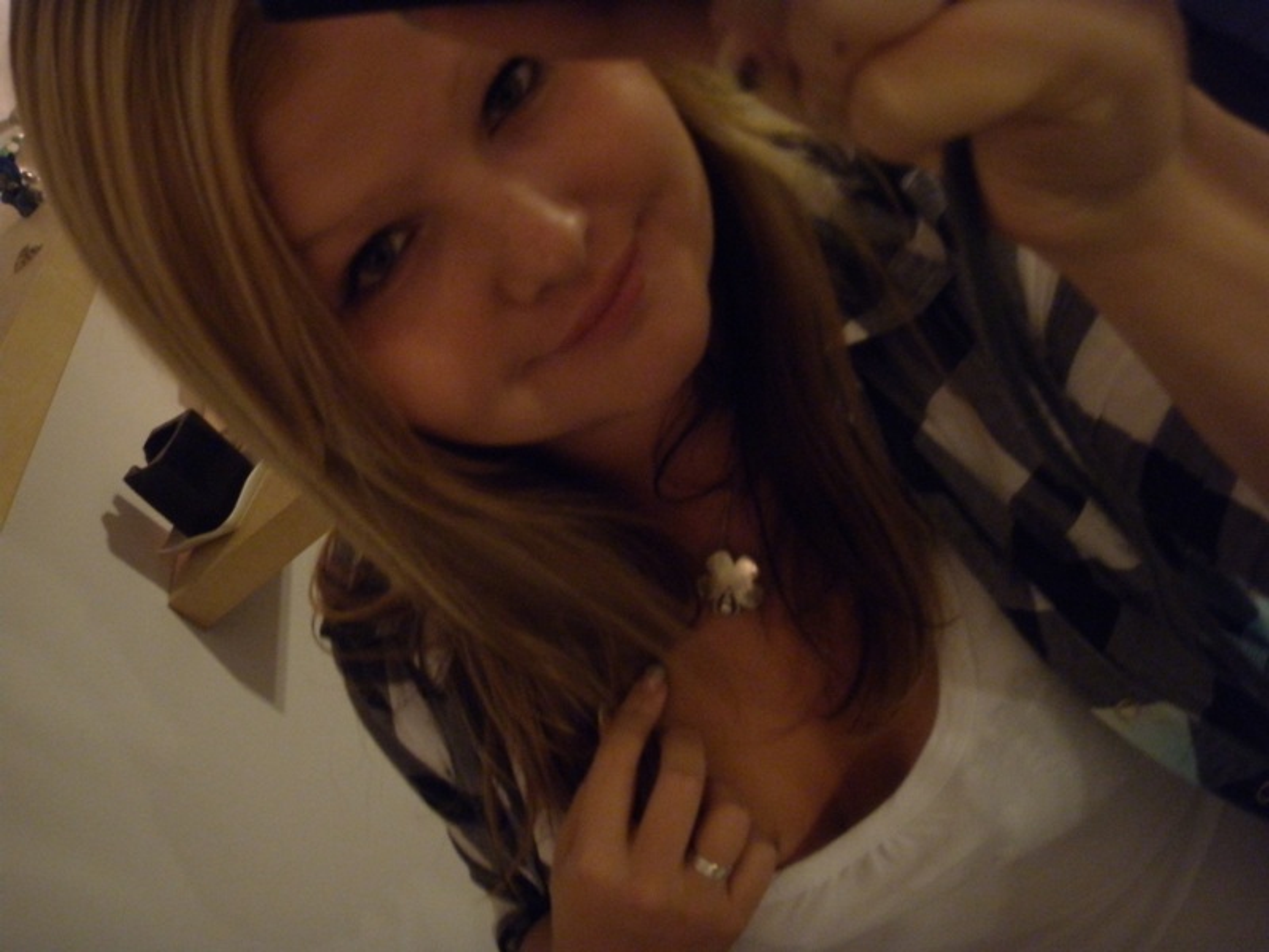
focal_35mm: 38
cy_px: 476
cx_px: 634
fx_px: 1393
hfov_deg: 49.0
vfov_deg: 37.7
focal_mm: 6.7
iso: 400
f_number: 3.5
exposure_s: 1/4
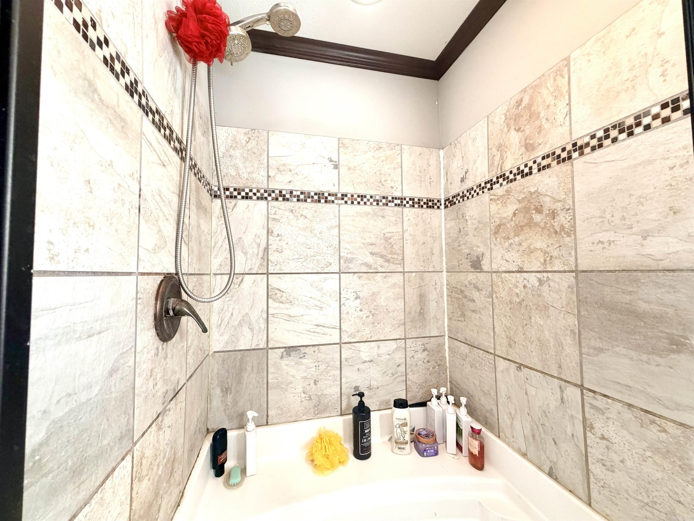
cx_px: 347
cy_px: 260
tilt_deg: +2.5
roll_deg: +1.2
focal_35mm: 14
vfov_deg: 85.7
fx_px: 281
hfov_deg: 102.1
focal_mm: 2.22
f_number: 2.2
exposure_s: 1/60
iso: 200
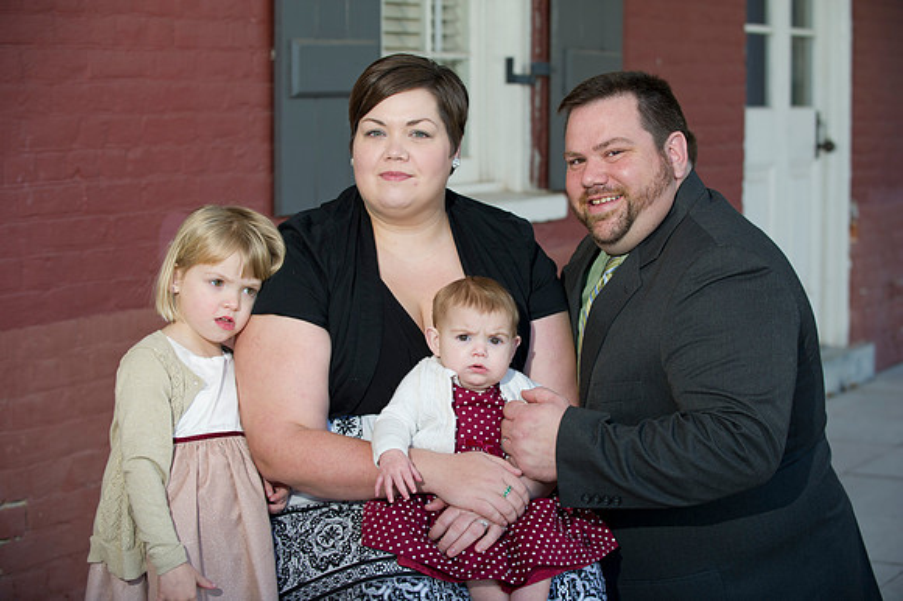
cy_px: 300
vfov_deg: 16.6
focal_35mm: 82
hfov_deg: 24.8
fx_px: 2056
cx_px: 452
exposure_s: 1/250
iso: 250
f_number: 3.5
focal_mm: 82
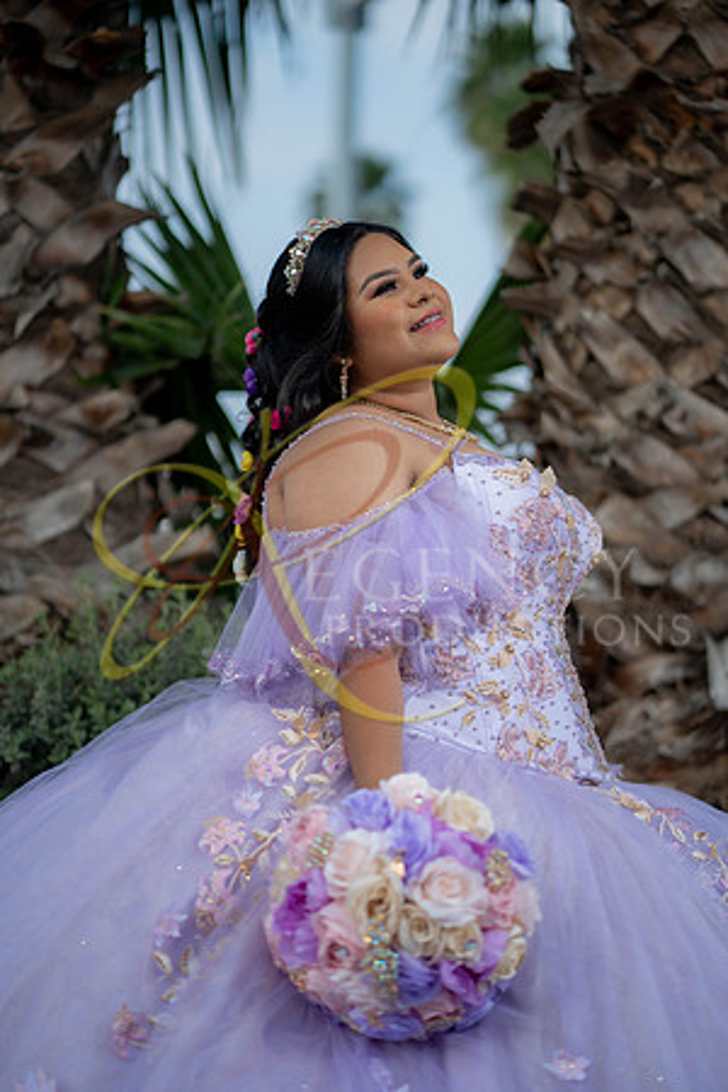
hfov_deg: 16.1
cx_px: 364
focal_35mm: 85
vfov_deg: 23.9
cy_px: 546
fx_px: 2578
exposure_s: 1/2500
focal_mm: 85
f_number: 1.8
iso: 125
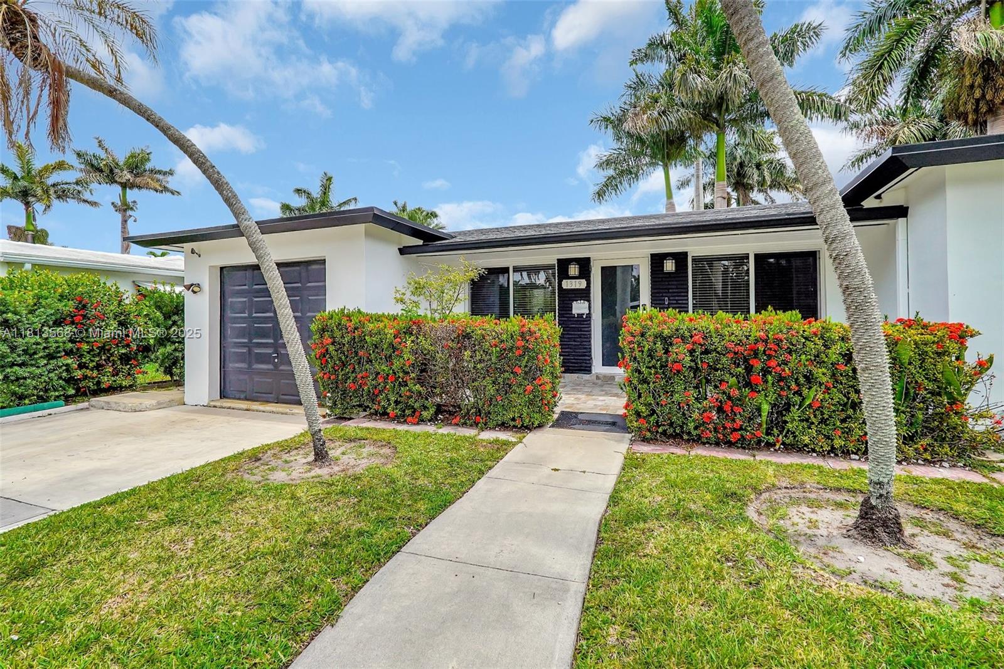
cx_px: 502
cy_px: 334
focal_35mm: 16
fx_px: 460
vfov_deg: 72.1
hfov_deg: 95.0
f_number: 13
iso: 640
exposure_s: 1/640
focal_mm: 16.5
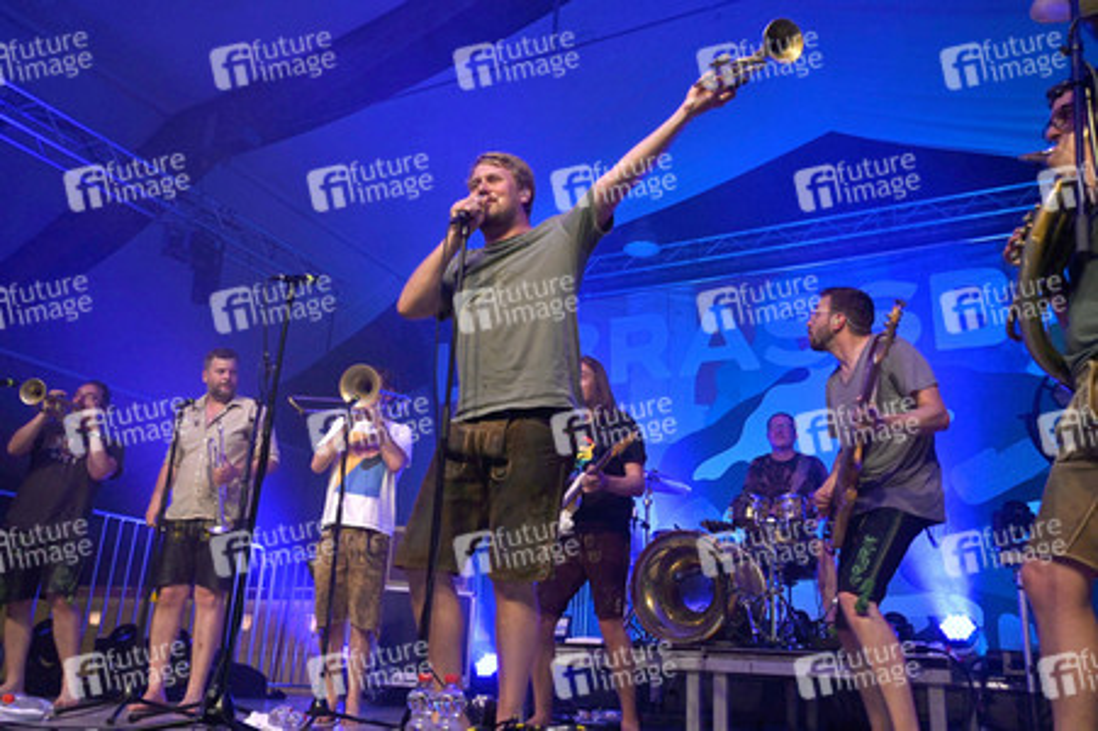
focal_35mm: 31
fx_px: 945
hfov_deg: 60.3
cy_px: 366
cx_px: 549
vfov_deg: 42.3
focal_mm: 31
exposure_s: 1/60
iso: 3200
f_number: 6.3
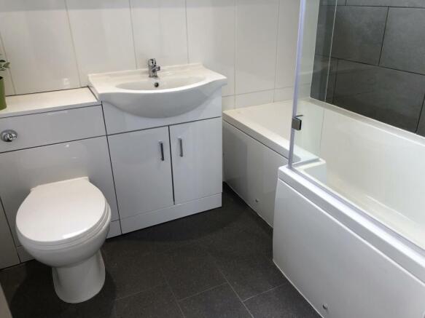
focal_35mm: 29
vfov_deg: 48.2
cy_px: 159
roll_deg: +0.3
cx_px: 212
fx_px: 356
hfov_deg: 61.7
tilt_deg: -25.8
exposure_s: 1/100
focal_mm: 3.99
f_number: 1.8
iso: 50
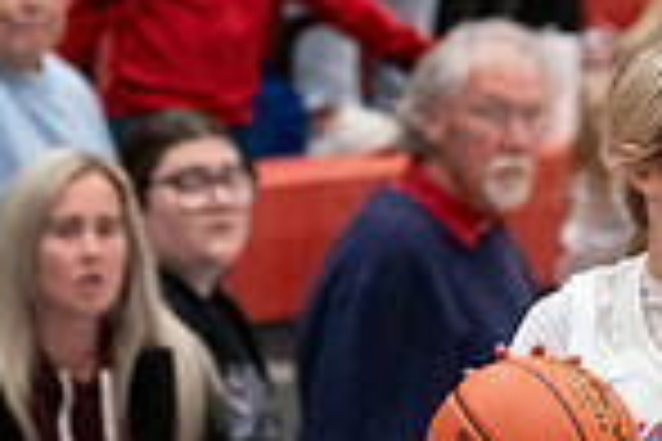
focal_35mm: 826
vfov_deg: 1.7
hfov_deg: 2.5
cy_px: 452
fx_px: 15188
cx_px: 738
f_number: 2.8
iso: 4000
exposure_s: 1/1000
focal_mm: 139
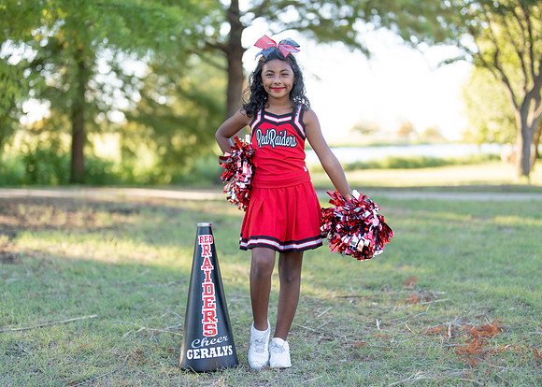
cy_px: 192
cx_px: 279
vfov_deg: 25.2
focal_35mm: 56
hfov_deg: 34.7
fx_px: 866
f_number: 1.2
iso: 100
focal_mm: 50
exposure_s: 1/800
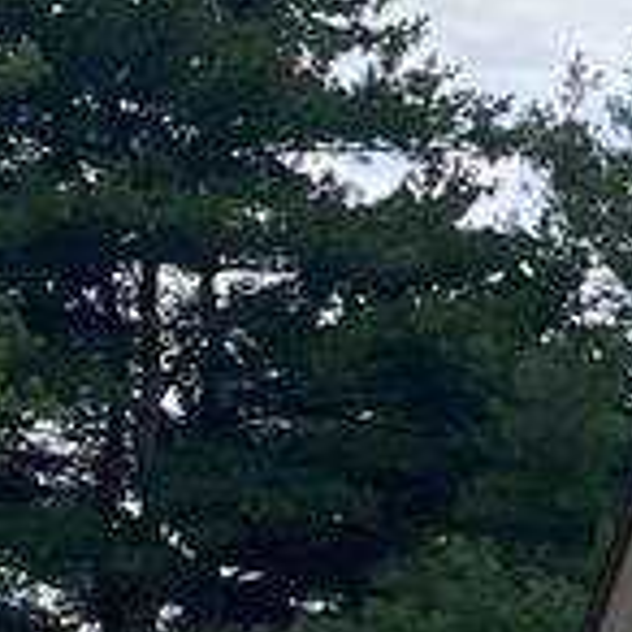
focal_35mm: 226
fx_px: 4668
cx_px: 1762
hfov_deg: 7.1
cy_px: 732
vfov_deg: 7.7
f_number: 1.8
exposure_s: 1/1898
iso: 32
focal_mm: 4.25
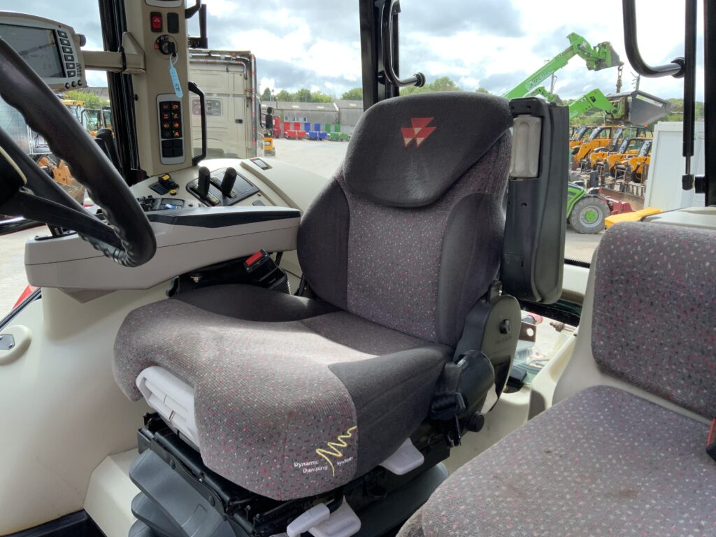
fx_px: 600
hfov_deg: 61.7
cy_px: 268
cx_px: 358
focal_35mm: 29
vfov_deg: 48.2
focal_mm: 3
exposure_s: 1/213
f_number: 1.8
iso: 16
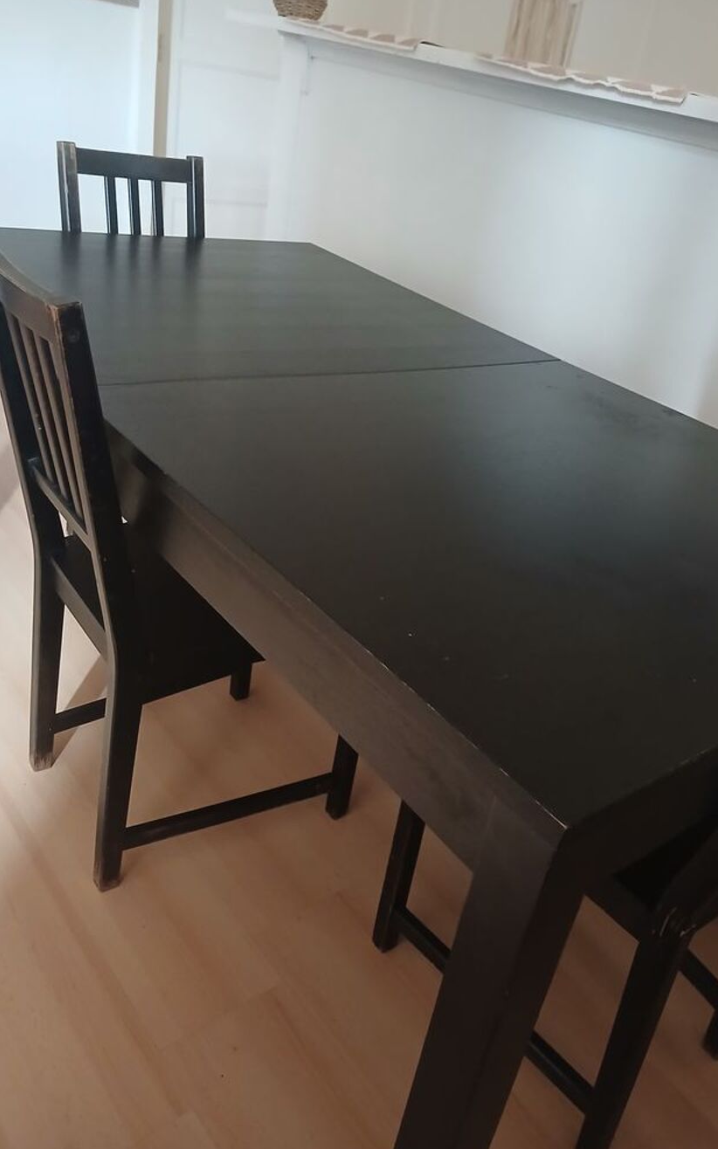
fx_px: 908
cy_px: 577
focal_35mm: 29
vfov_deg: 64.6
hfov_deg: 42.9
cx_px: 435
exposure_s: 1/20
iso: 500
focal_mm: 3.98
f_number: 1.8
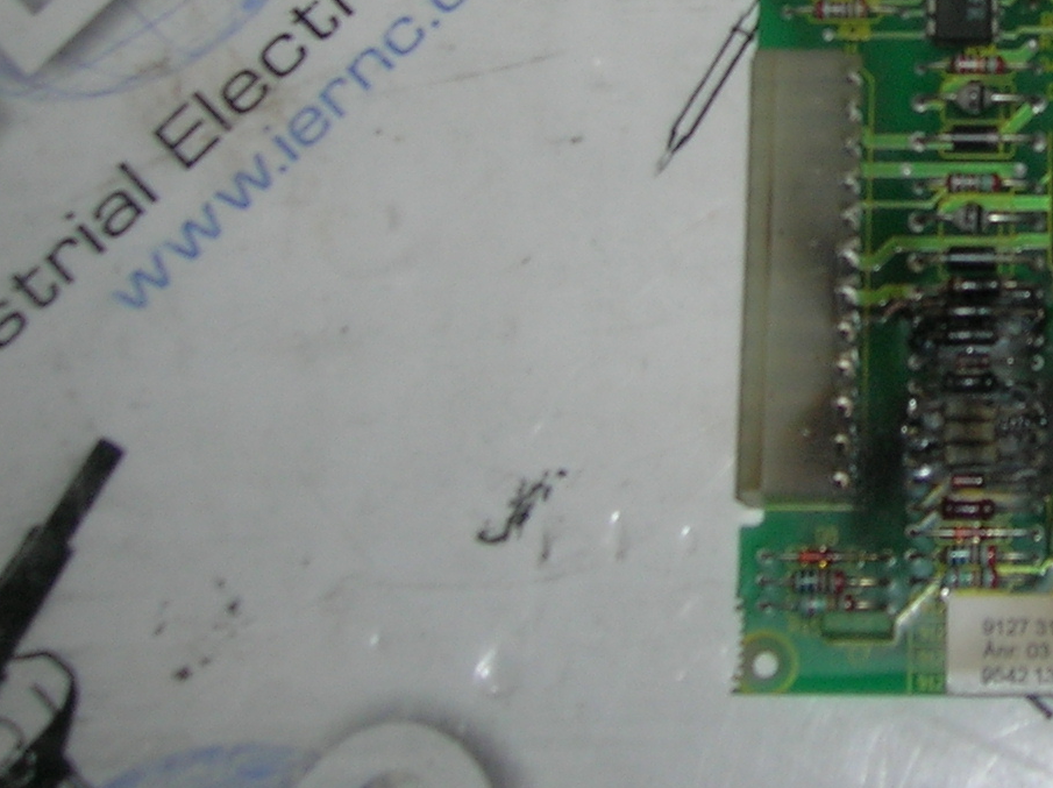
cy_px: 12
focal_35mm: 86
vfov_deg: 16.8
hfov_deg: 21.7
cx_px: 1125
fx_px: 2614
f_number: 2.9
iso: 50
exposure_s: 1/60.1
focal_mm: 5.7
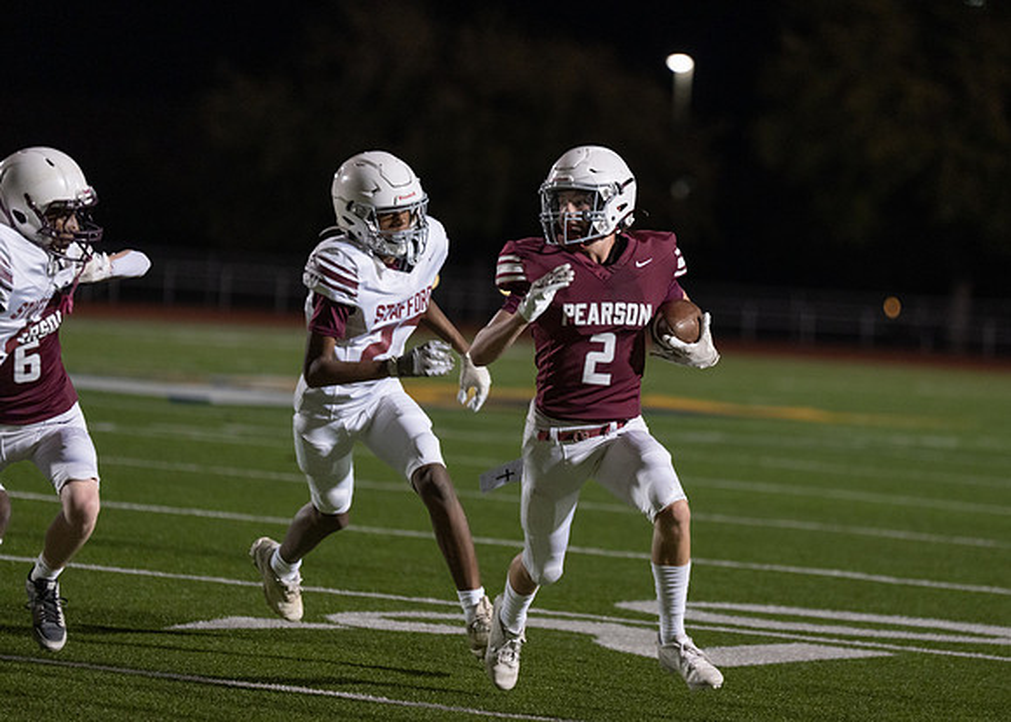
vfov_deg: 6.4
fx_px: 6431
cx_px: 598
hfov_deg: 9.0
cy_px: 316
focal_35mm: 224
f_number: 2.8
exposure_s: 1/1000
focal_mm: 188
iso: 1600
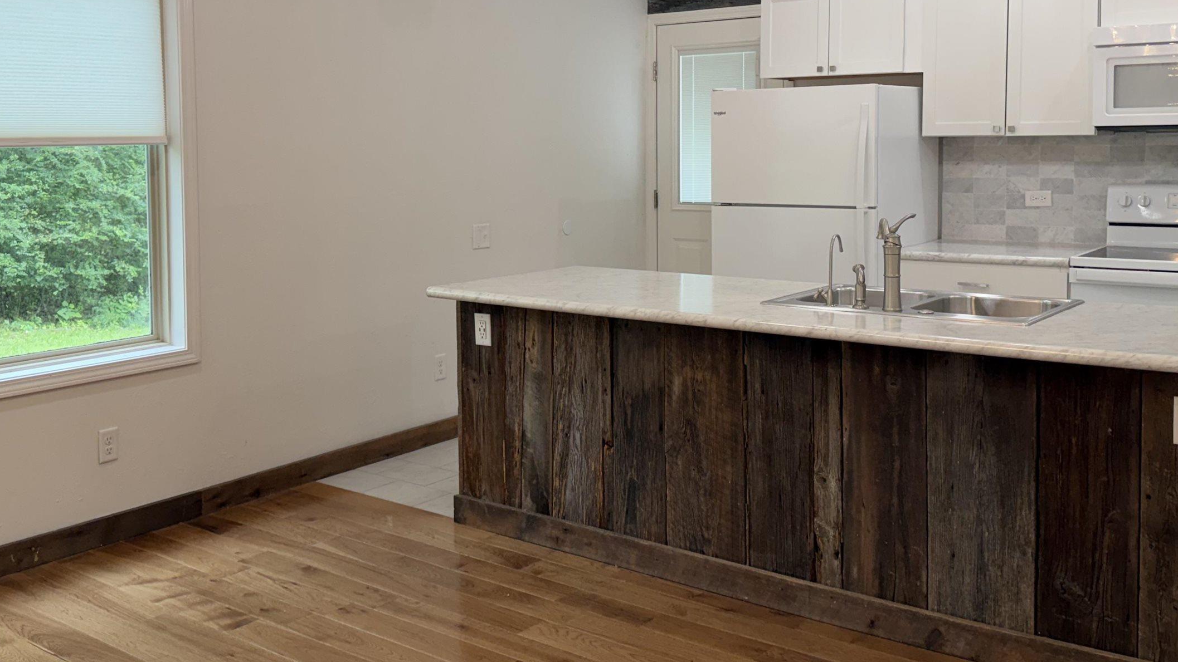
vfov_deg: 30.9
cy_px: 217
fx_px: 1187
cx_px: 562
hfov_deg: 52.8
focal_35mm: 38
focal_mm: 6.76
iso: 125
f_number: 1.78
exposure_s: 1/120
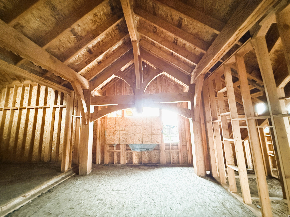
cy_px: 108
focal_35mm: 14
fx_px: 117
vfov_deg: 85.7
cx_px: 145
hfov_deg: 102.1
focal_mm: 2.22
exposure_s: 1/28
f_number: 2.2
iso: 3200
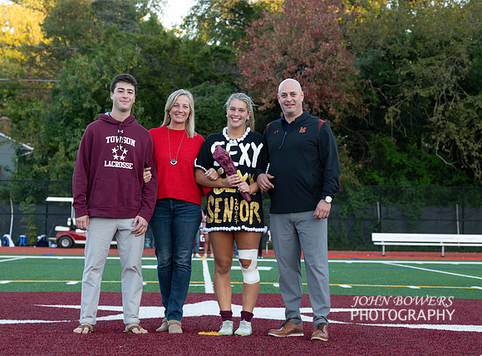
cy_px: 178
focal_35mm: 92
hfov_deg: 21.4
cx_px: 241
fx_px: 1275
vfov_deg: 15.9
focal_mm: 86
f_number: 5.6
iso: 2200
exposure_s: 1/640
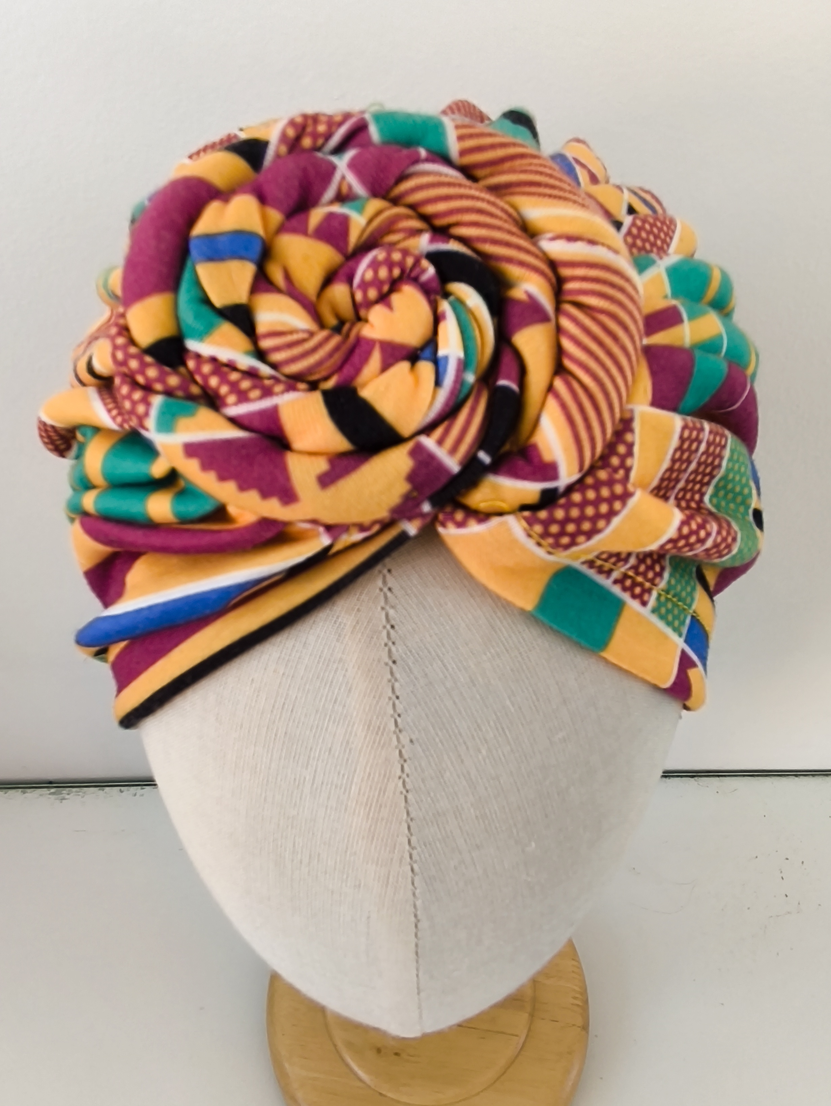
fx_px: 735
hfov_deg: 58.9
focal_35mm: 23
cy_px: 553
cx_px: 416
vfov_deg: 73.9
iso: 50
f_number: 2.2
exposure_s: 1/30
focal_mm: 1.65
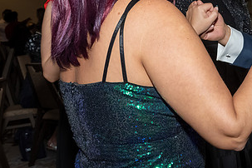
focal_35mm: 80
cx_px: 251
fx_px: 560
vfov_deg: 17.0
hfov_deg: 24.2
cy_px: 39
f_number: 7.1
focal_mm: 17
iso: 500
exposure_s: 1/250
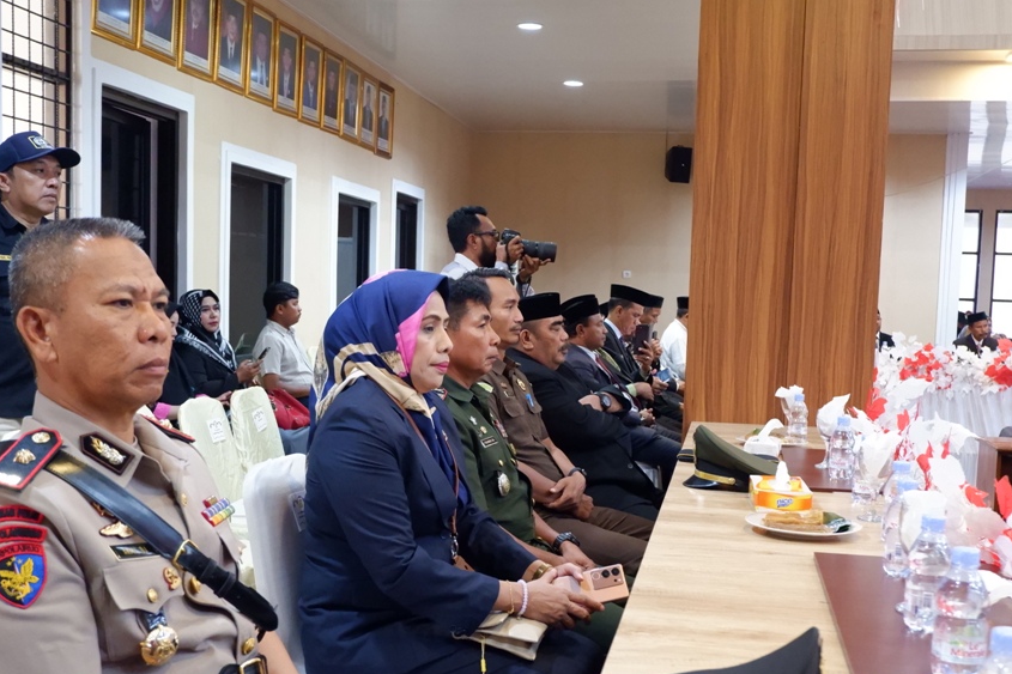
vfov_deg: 33.3
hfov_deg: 48.5
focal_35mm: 40
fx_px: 1124
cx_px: 497
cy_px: 408
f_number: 4.2
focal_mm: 22.8
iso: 6400
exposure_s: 1/80
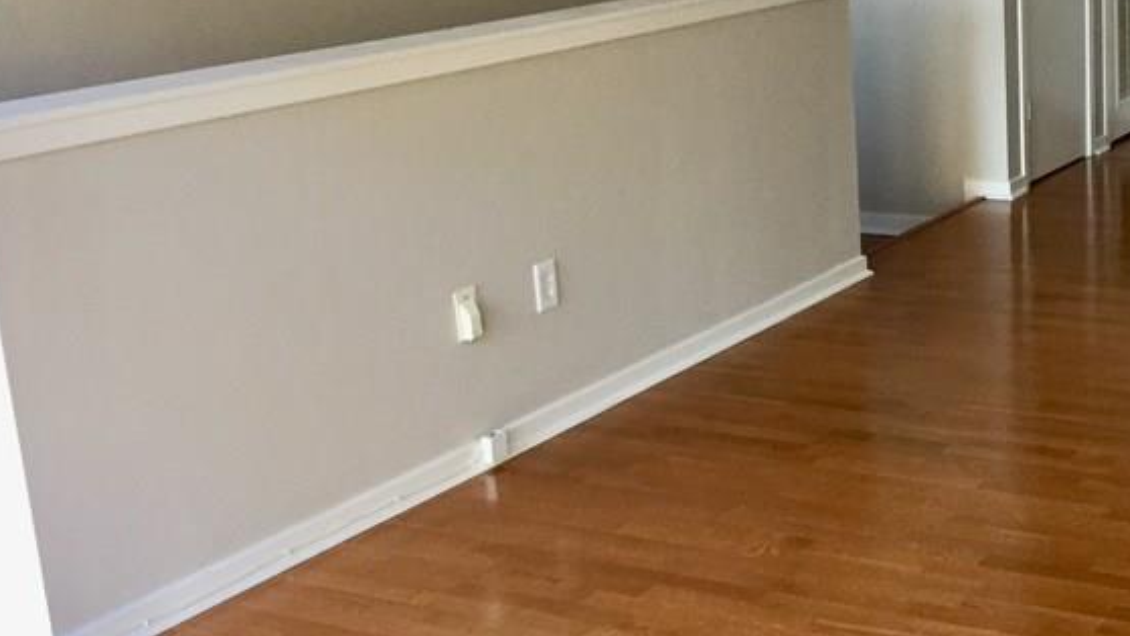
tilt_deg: -14.4
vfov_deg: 20.7
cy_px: 282
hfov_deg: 35.0
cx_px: 893
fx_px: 1738
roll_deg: +0.9
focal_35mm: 58
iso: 50
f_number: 2.2
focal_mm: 4.15
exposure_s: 1/30
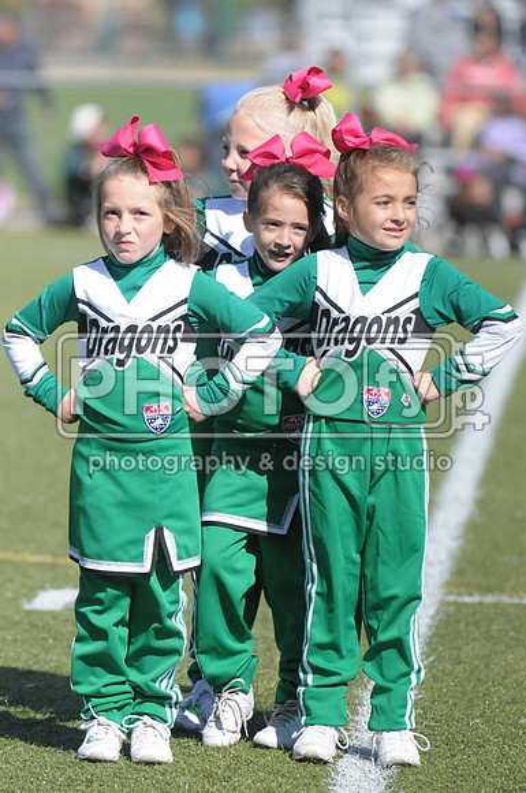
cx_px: 263
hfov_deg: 3.8
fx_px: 7913
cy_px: 396
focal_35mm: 360
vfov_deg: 5.7
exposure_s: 1/8000
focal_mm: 240
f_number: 4
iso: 1000
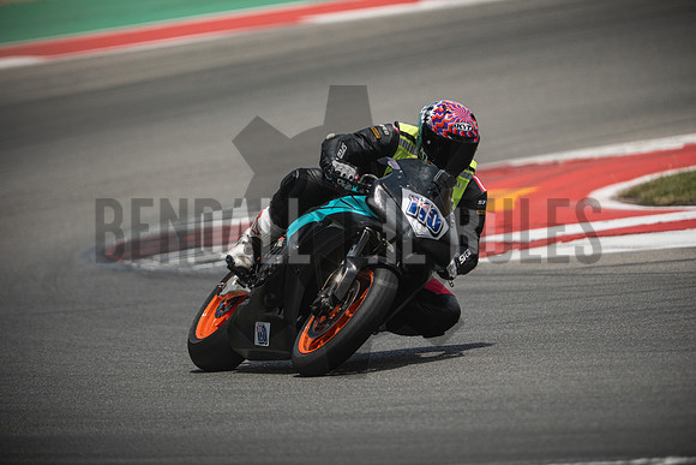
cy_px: 232
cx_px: 348
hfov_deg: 4.9
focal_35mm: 420
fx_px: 8122
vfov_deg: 3.3
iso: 320
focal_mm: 280
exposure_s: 1/4000
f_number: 2.8
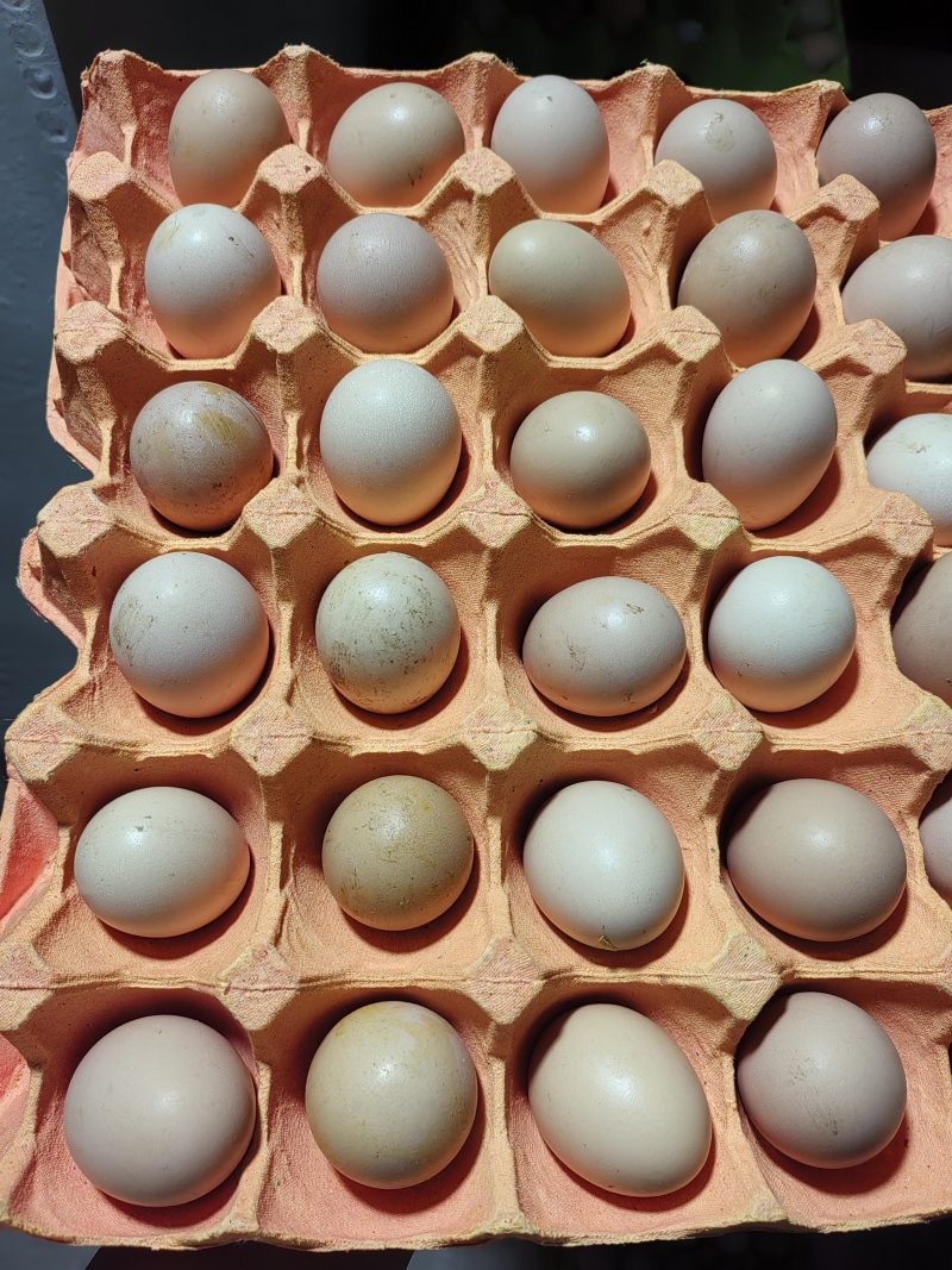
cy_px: 635
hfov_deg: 51.3
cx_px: 476
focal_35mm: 27
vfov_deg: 65.3
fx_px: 990
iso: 400
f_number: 1.9
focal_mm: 5.52
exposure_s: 1/100
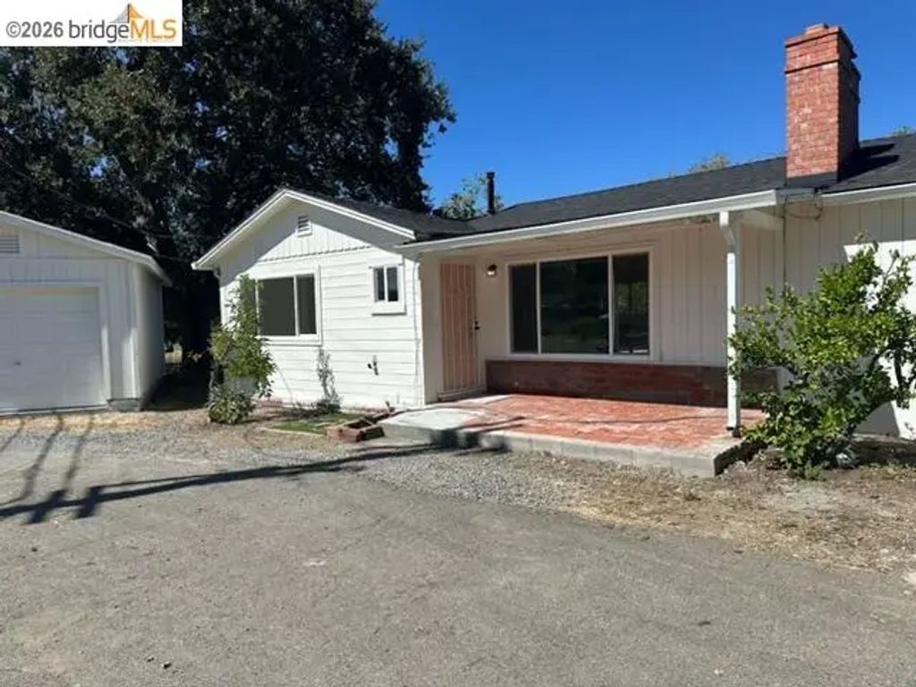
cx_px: 458
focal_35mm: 24
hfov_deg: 71.6
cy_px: 344
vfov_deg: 56.8
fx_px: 635
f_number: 1.78
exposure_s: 1/5848
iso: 80
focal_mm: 6.86
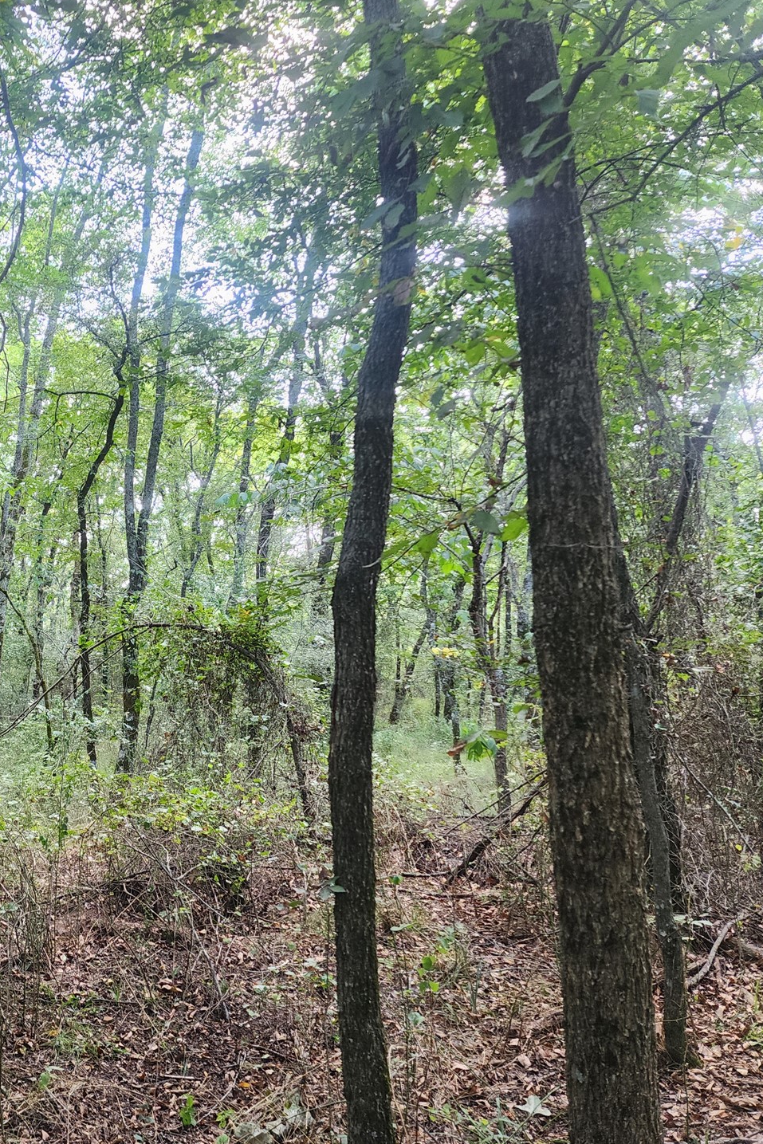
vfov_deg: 58.7
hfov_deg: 39.3
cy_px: 571
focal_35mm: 32
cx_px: 139
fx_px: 1017
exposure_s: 1/120
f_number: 1.8
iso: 160
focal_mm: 6.4
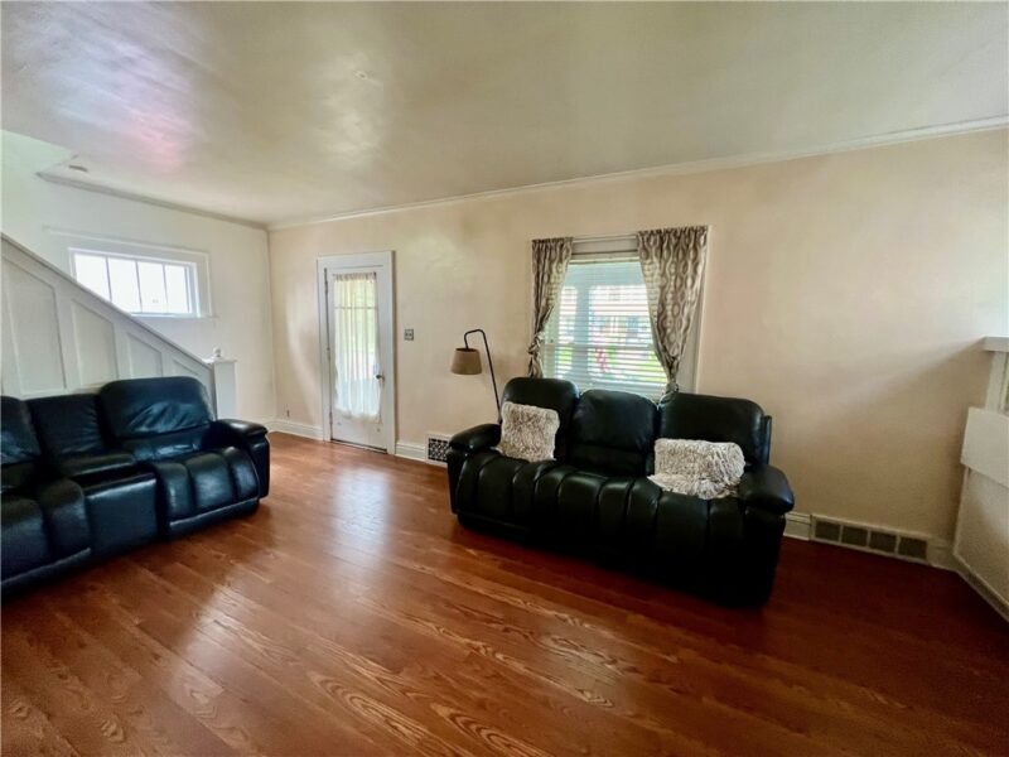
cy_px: 378
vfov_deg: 89.9
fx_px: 379
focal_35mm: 13
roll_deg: -1.1
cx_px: 504
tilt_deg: -7.0
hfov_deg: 106.2
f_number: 1.8
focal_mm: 1.57
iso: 250
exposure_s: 1/60
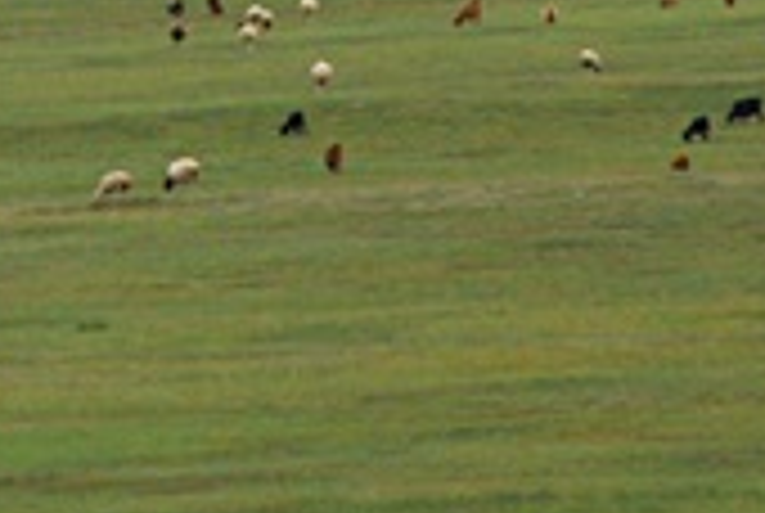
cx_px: -130
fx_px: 20315
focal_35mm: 954
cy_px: -486
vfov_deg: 1.4
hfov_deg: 2.2
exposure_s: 1/800
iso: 400
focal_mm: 135
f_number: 6.3
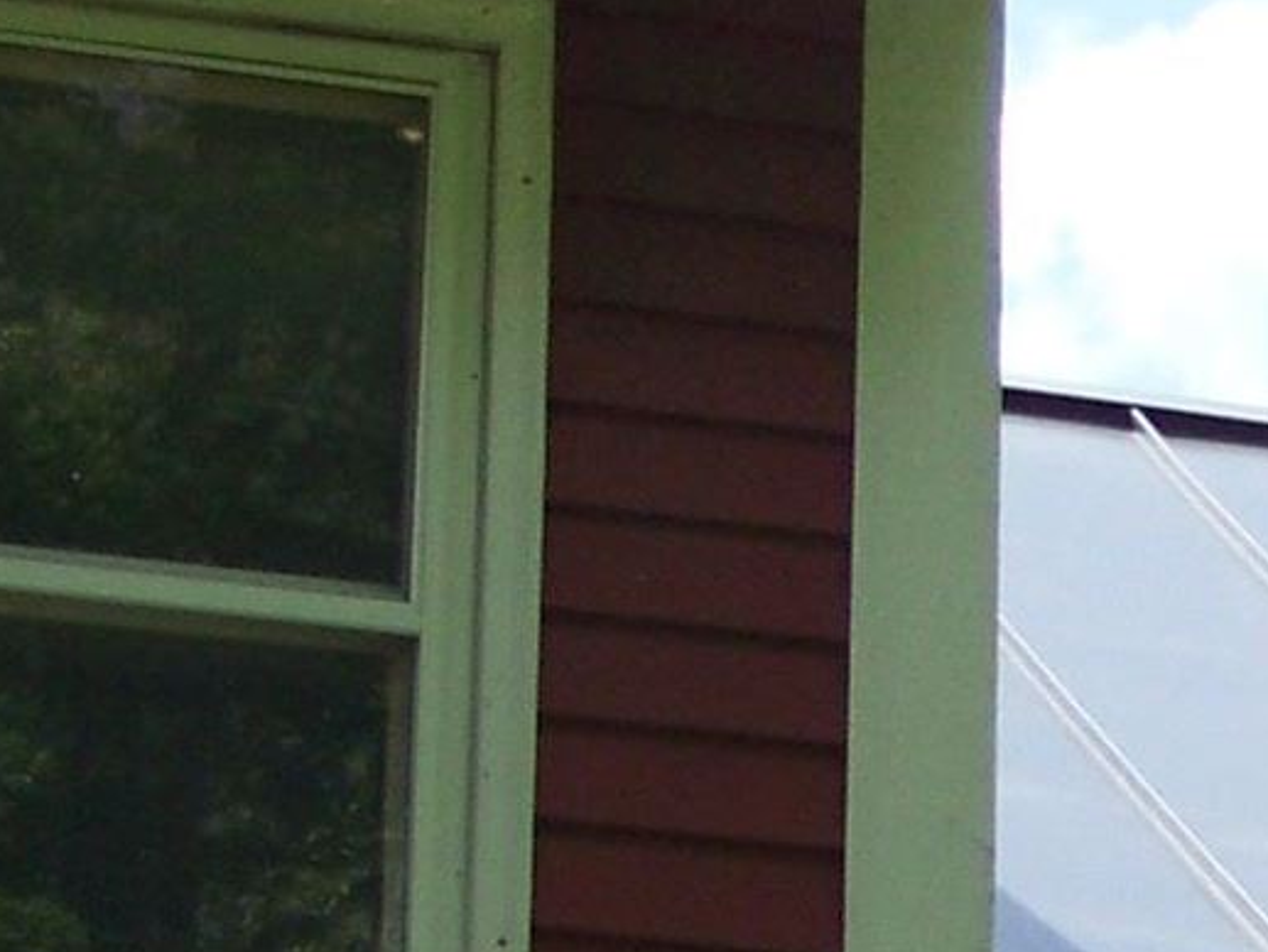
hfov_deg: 9.1
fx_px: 7841
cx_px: 1793
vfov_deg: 6.9
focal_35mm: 214
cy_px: 900
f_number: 2.8
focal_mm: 5.85
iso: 69
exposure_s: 1/640
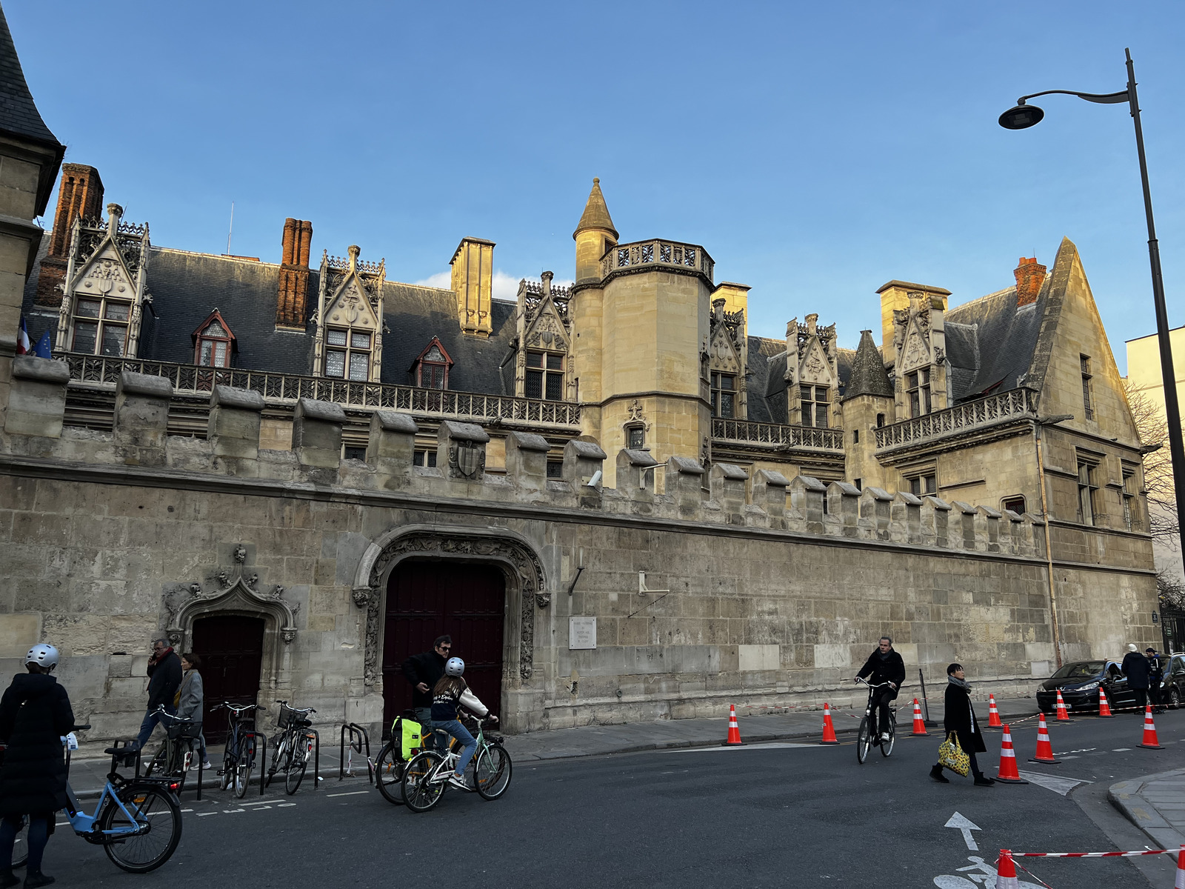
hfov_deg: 67.3
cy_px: 444
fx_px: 890
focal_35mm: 26
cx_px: 592
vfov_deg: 53.1
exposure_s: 1/991
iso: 50
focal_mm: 5.7
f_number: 1.5
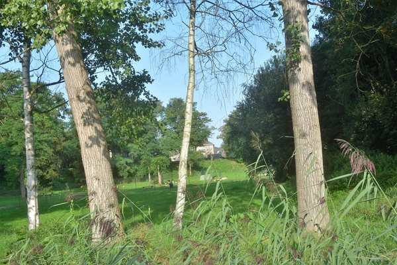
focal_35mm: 44
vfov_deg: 30.8
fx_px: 480
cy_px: 132
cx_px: 198
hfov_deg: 45.0
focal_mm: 29
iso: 200
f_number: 11
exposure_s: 1/125
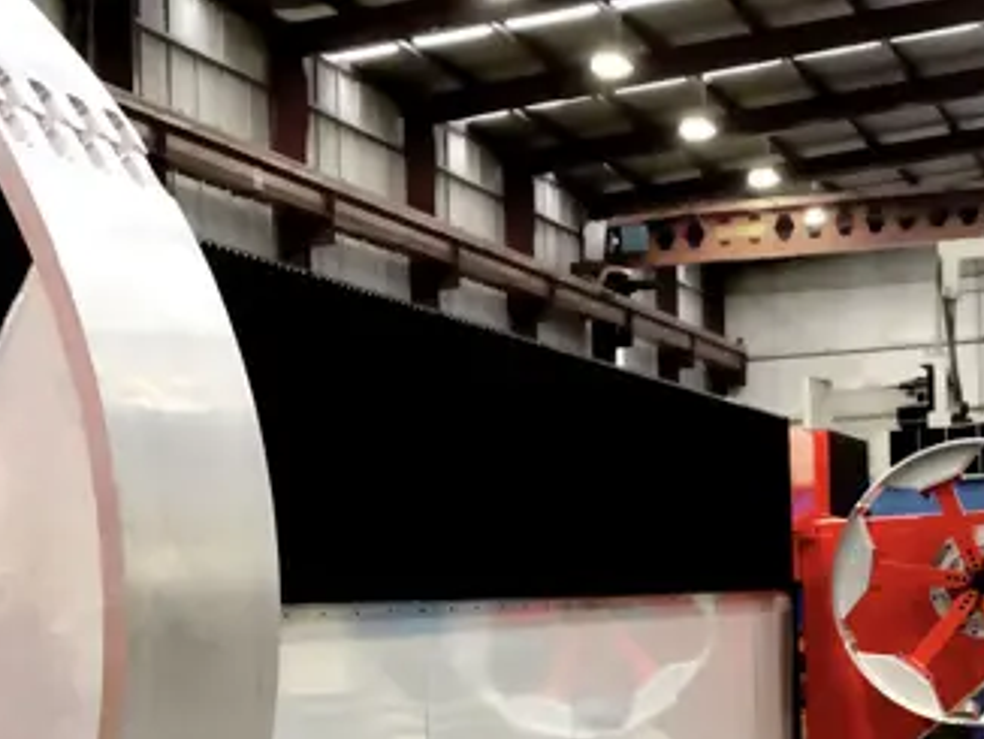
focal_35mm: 131
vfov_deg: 11.2
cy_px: 845
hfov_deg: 14.8
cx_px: 8
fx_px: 3727
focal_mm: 6.6
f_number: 2.8
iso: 400
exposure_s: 1/33
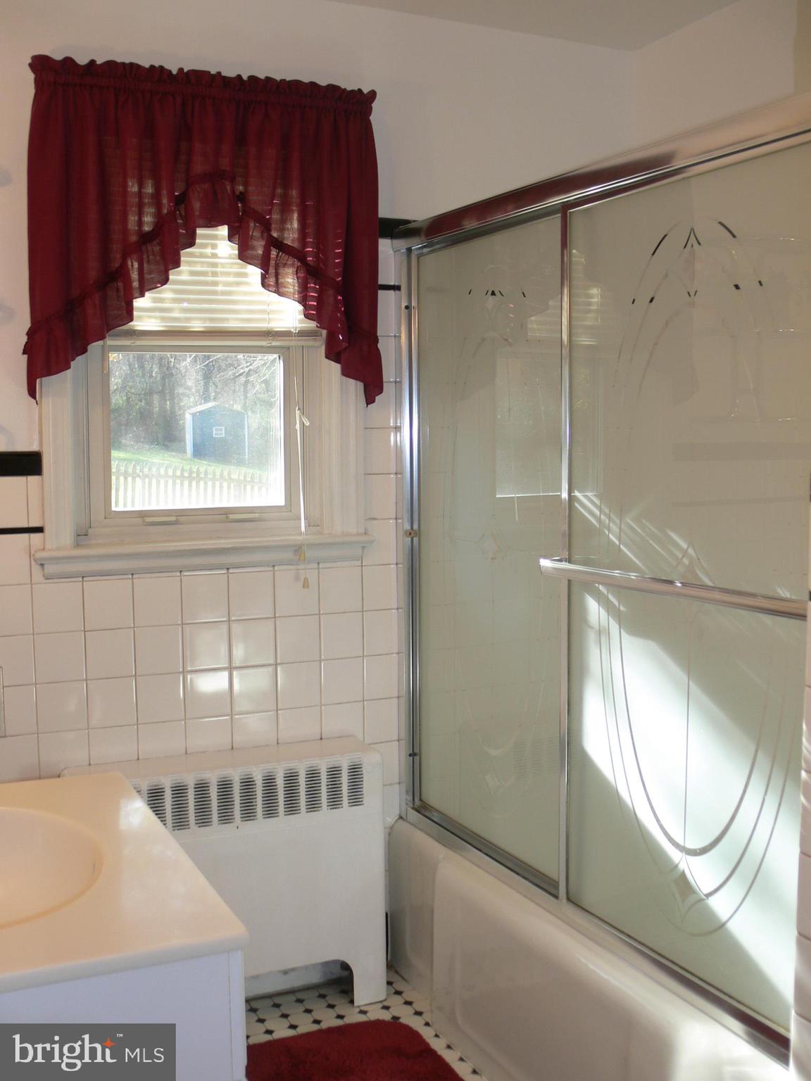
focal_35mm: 37
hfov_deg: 38.7
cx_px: 406
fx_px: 1156
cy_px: 540
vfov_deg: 50.1
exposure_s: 1/30
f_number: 2.8
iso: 80
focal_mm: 7.9
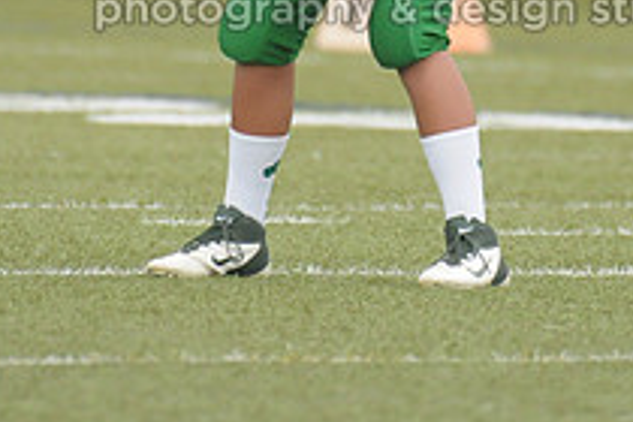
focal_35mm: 1407
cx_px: 401
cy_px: -101
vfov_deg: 1.0
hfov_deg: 1.5
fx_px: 24738
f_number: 4
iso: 1600
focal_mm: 340
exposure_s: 1/3200
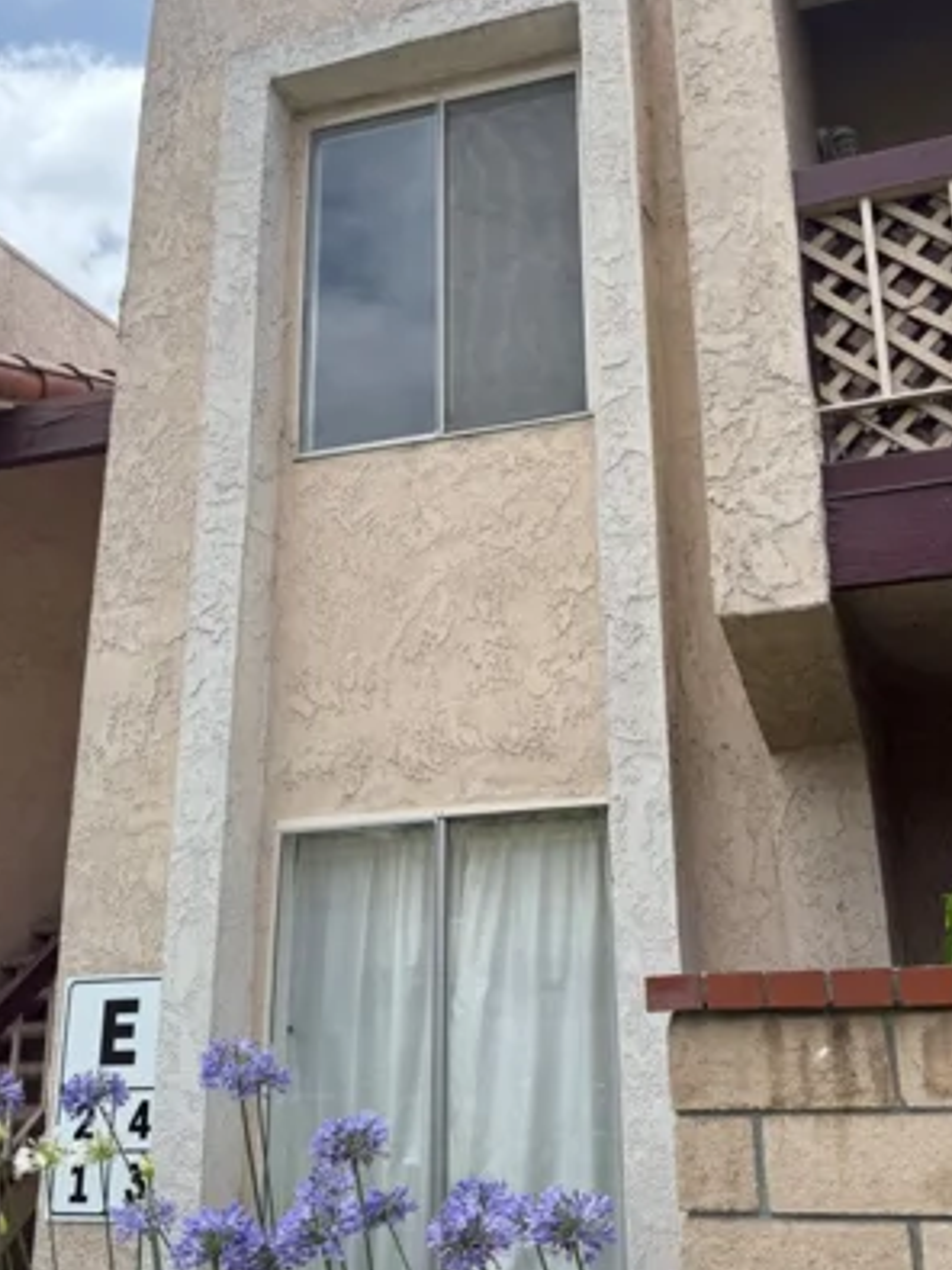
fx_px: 1247
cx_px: 585
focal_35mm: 34
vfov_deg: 53.8
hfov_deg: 41.5
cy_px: 550
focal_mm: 6.76
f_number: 1.78
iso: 80
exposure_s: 1/3584
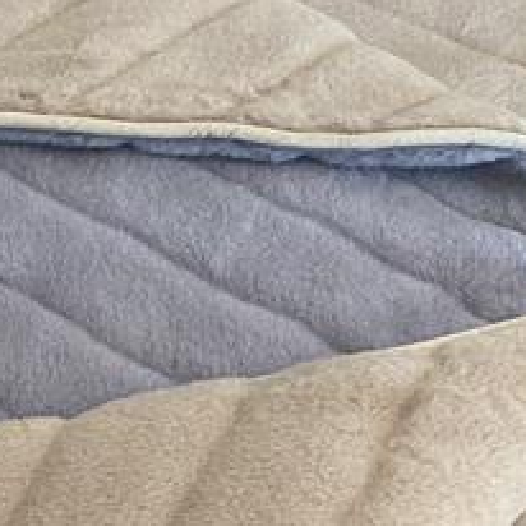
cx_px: -138
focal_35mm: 114
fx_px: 1960
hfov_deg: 14.7
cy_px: 485
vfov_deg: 15.1
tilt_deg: -48.7
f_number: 1.8
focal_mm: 4.25
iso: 160
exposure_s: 1/60
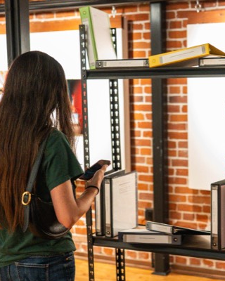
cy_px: 155
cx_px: 163
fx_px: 616
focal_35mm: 74
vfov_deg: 25.7
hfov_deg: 20.6
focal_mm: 35
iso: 12800
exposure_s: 1/400
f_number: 2
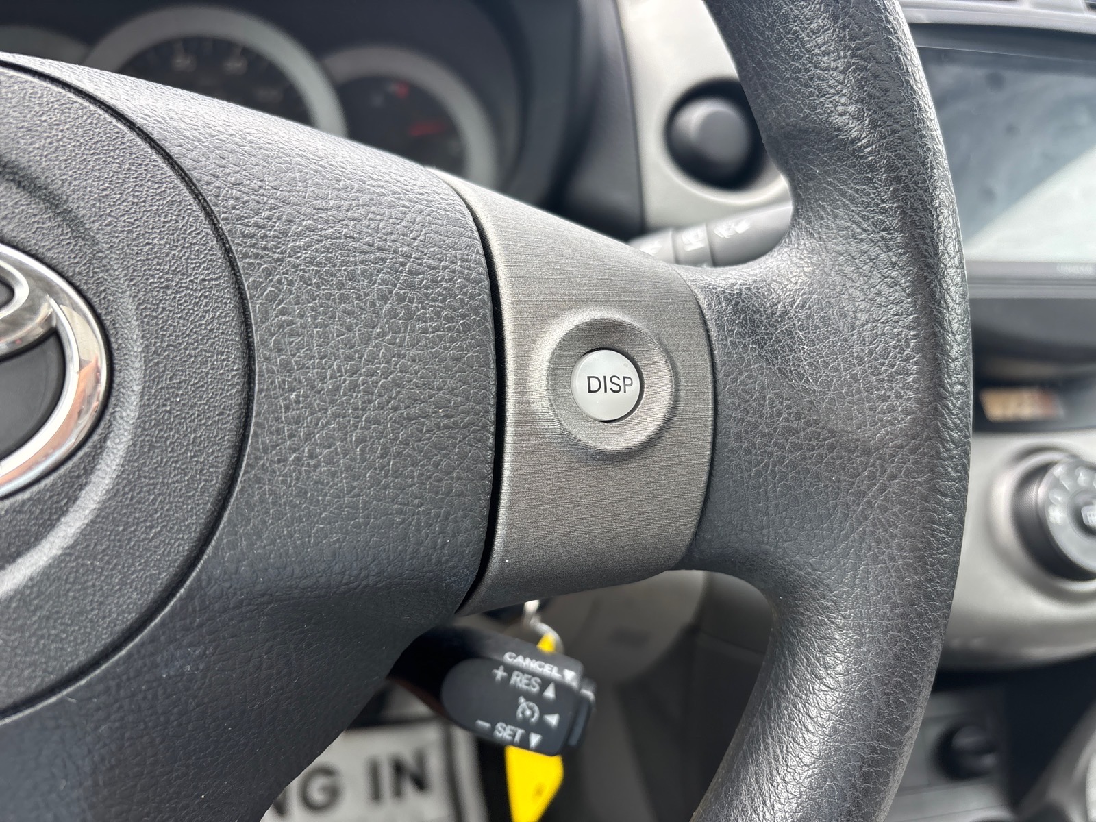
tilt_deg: -24.2
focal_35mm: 26
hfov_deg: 67.3
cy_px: 411
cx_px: 548
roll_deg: -2.6
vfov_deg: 53.1
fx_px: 823
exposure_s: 1/193
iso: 40
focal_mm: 5.96
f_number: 1.6
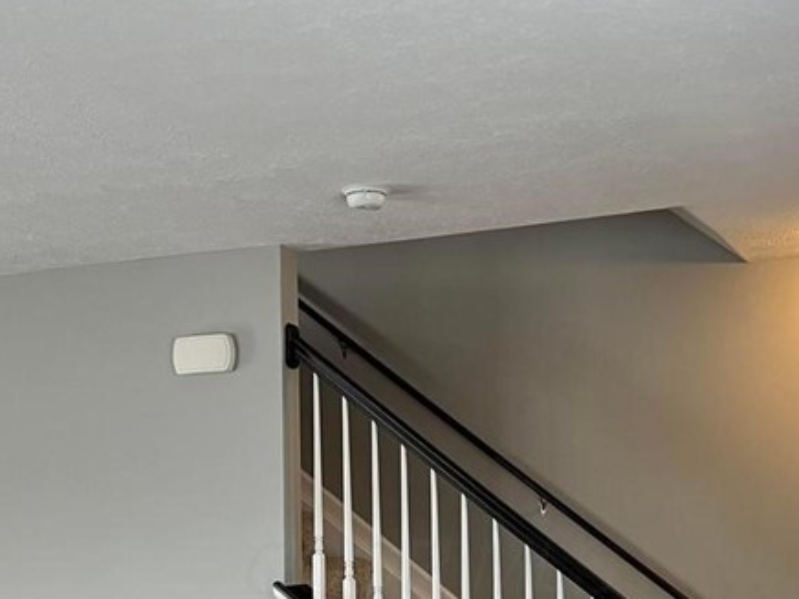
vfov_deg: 23.2
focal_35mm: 61
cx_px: 432
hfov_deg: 31.7
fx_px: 1408
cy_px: 567
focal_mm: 5.7
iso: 125
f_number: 1.5
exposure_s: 1/84
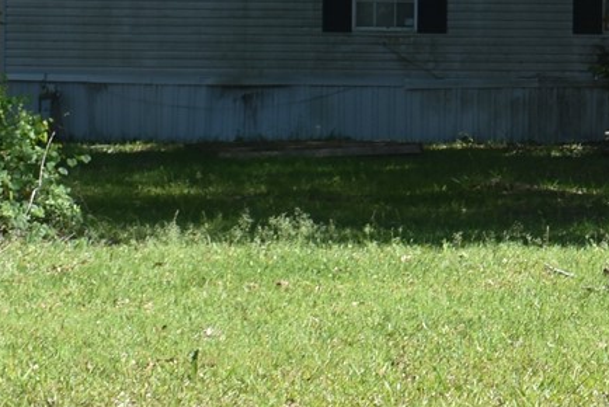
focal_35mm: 195
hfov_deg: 10.1
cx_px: 982
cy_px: 66
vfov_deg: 7.0
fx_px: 3301
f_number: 7.1
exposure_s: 1/200
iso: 100
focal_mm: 26
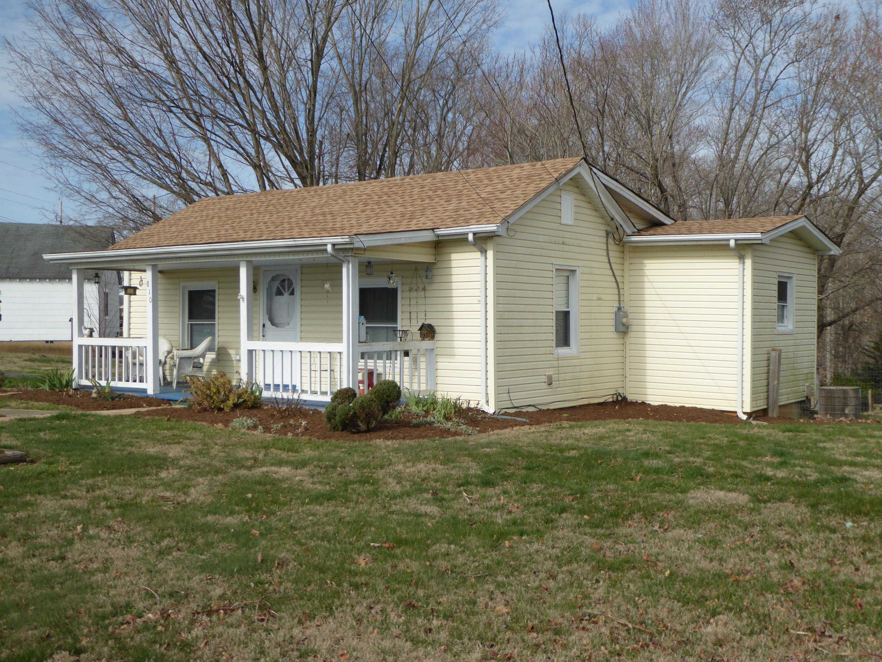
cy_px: 331
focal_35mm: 37
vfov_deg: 38.7
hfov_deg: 50.1
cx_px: 441
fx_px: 943
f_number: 3.7
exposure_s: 1/1000
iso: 100
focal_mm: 6.7
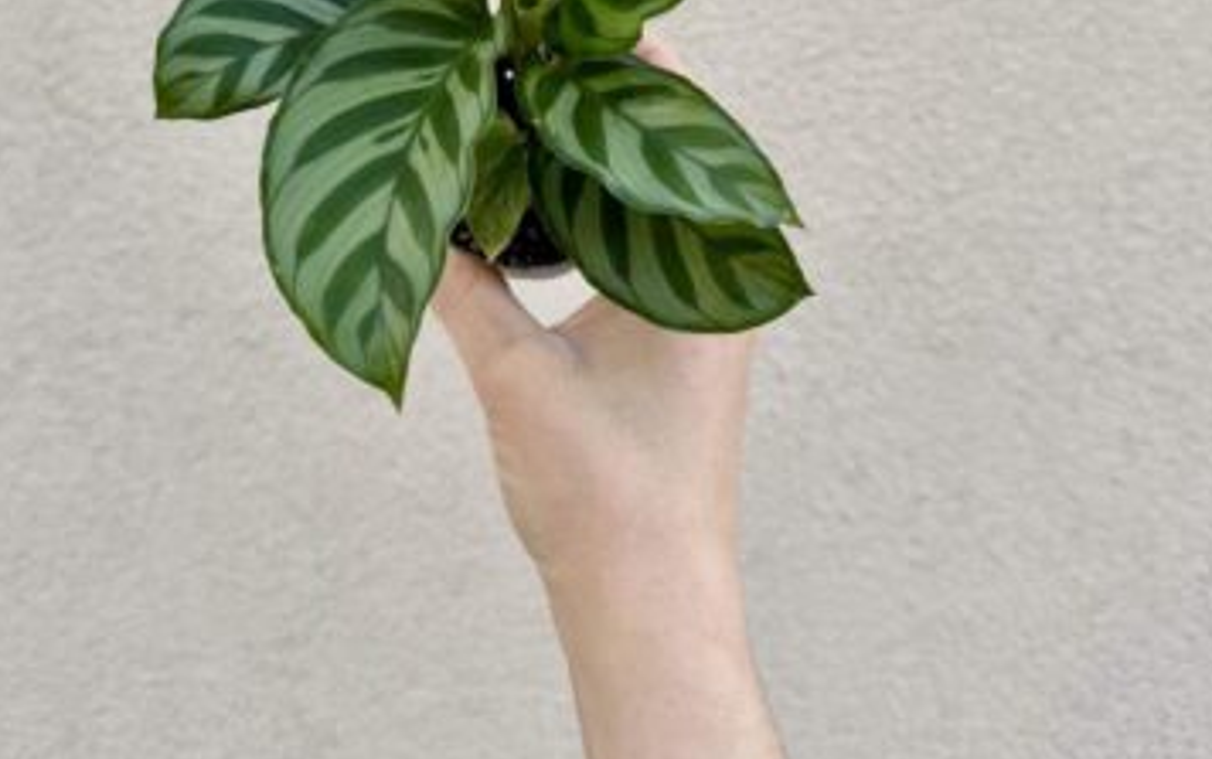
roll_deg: -0.4
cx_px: 516
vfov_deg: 29.2
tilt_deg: +0.6
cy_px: 58
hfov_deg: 47.0
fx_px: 1388
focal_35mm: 42
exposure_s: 1/952
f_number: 1.78
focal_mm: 6.76
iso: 80
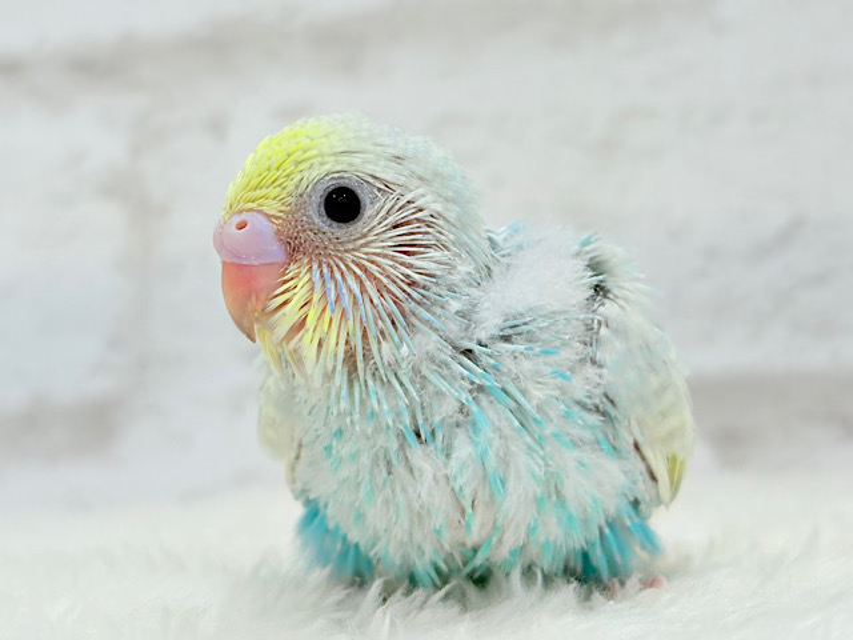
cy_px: 320
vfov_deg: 28.0
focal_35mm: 52
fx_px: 1281
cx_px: 426
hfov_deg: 36.8
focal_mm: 5.96
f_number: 1.6
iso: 64
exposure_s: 1/100
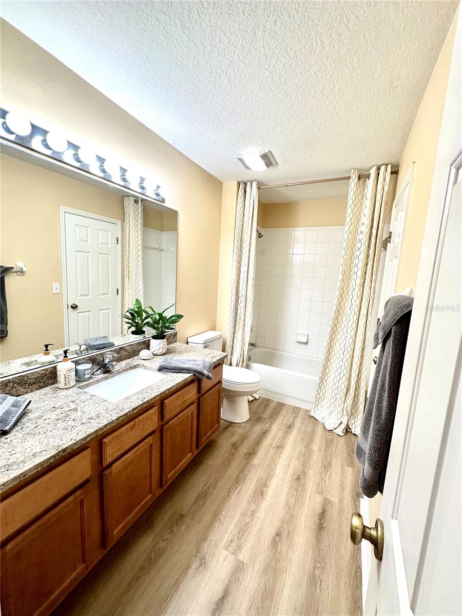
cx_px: 231
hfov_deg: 85.7
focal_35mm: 14
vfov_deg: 102.1
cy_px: 308
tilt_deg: -9.2
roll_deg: -3.5
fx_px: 249
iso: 160
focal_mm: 2.22
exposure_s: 1/120
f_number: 2.2
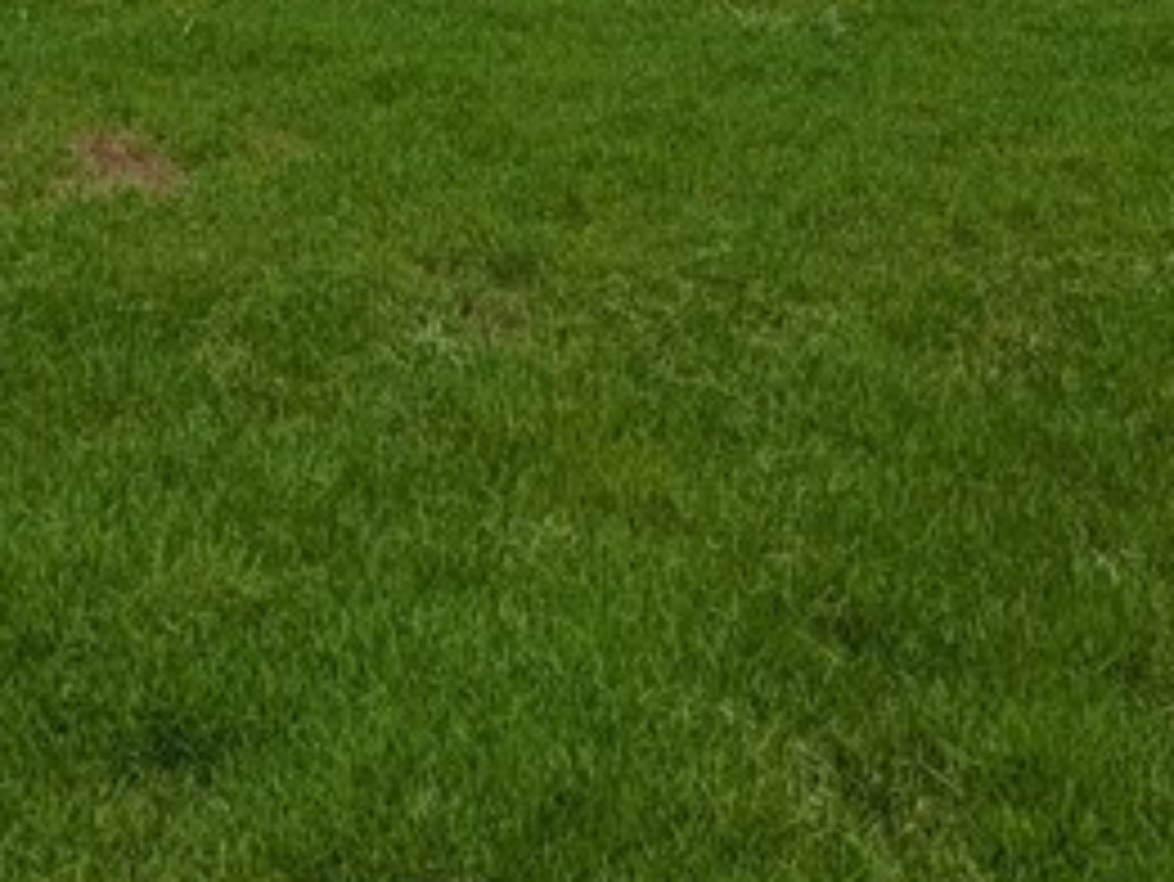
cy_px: -423
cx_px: 618
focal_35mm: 47
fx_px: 1595
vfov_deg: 24.4
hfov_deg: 40.4
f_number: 1.7
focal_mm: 2.02
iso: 56
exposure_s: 1/5848
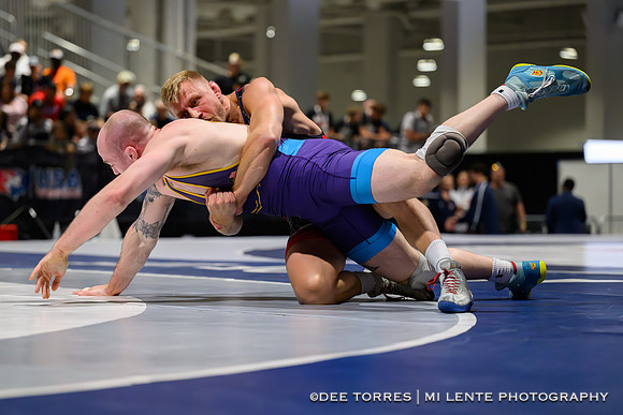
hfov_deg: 17.9
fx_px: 1973
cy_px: 237
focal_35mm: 114
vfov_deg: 12.0
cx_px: 265
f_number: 2.8
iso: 7200
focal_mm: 99
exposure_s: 1/800
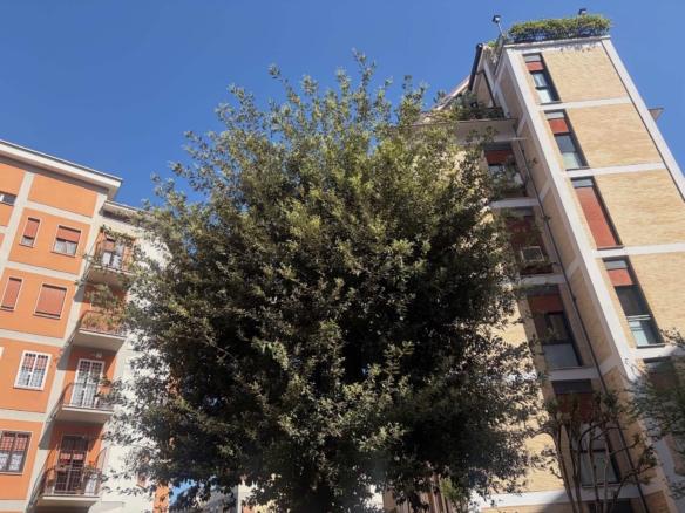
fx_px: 515
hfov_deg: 67.3
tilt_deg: +32.8
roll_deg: +2.9
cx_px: 342
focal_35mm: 26
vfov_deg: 53.1
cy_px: 256
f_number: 1.6
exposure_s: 1/1706
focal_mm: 5.96
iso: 50
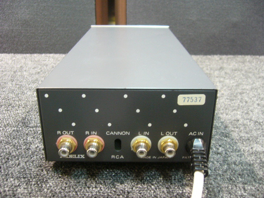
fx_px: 267
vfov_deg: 40.7
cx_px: 132
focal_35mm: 35
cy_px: 99
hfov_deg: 52.6
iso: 200
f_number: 2.8
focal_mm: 5.8
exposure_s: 1/8
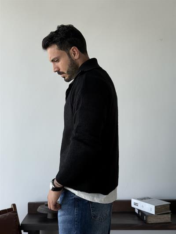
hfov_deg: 30.3
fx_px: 325
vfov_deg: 39.6
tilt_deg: +1.1
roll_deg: +0.1
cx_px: 88
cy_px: 117
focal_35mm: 48
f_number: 1.78
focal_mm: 6.76
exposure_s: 1/275
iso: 64
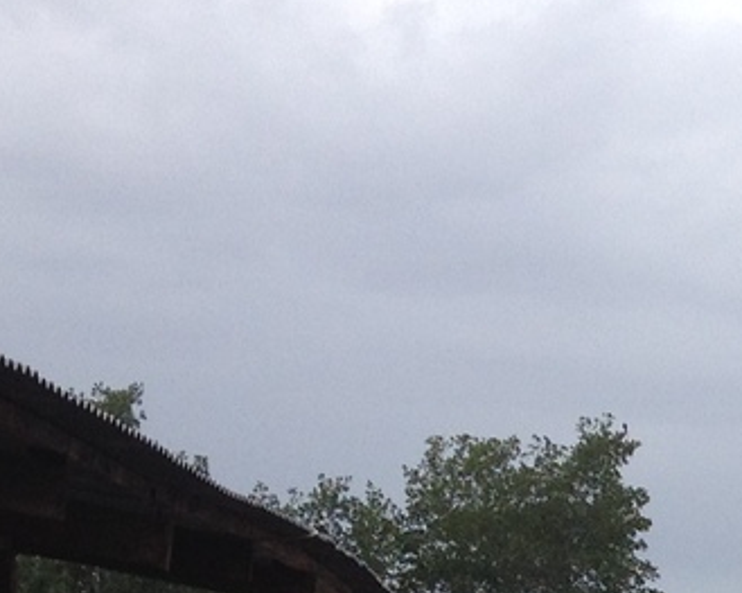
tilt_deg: -9.2
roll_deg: +1.0
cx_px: 1389
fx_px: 3644
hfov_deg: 10.8
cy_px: 1141
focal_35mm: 166
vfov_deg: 8.8
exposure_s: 1/1255
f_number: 2.4
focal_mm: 4.28
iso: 50
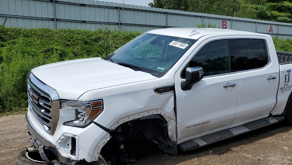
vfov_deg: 34.5
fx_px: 263
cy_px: 99
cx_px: 175
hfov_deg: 57.6
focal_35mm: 34
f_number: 1.5
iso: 50
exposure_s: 1/5000
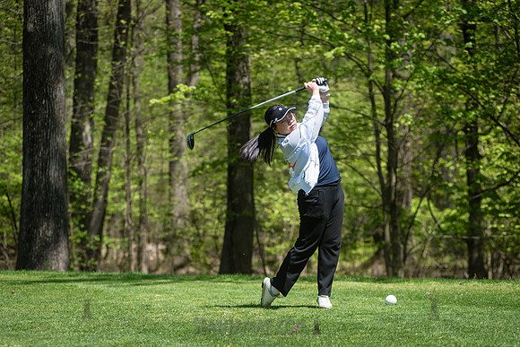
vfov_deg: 11.4
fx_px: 1734
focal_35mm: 120
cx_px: 260
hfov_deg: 17.1
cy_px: 174
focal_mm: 120
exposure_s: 1/640
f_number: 3.5
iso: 100
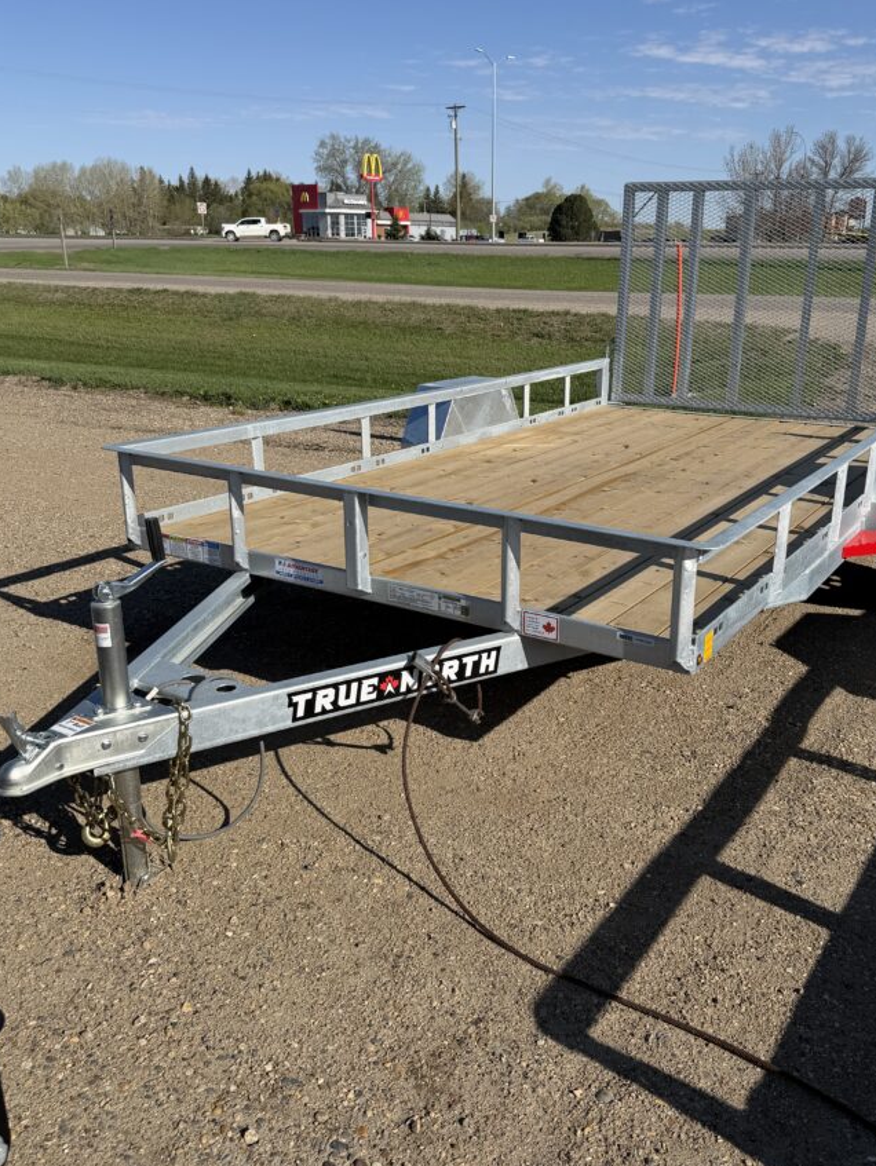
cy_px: 581
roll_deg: -0.6
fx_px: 978
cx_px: 500
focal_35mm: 29
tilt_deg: -18.6
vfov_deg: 61.6
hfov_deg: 48.1
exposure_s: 1/5714
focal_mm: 6.76
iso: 80
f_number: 1.78
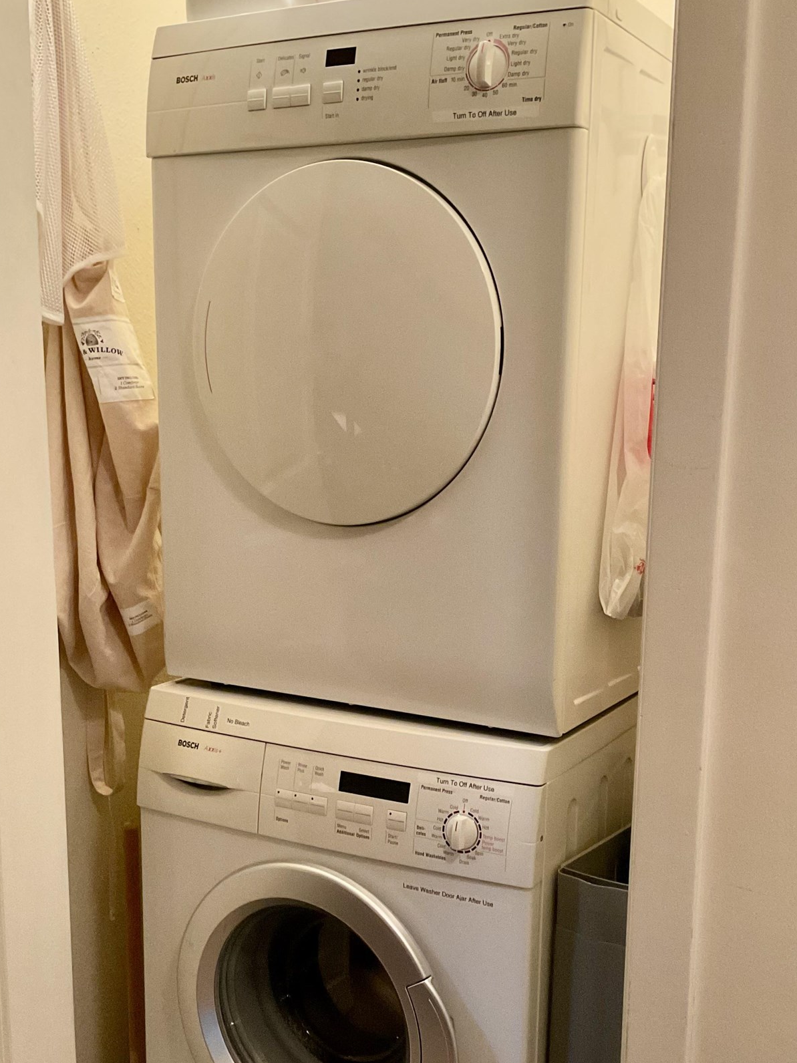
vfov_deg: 44.5
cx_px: 460
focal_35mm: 42
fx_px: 1290
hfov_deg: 34.3
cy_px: 645
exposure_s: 1/60
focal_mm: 3
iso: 320
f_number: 1.8
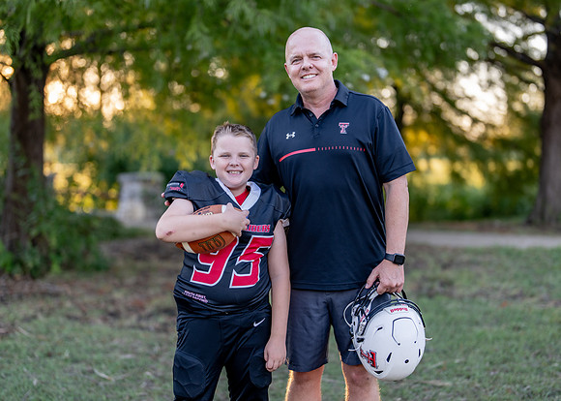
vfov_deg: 23.7
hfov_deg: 32.8
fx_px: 953
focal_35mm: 60
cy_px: 193
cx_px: 284
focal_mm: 50
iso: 100
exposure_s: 1/400
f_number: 1.2
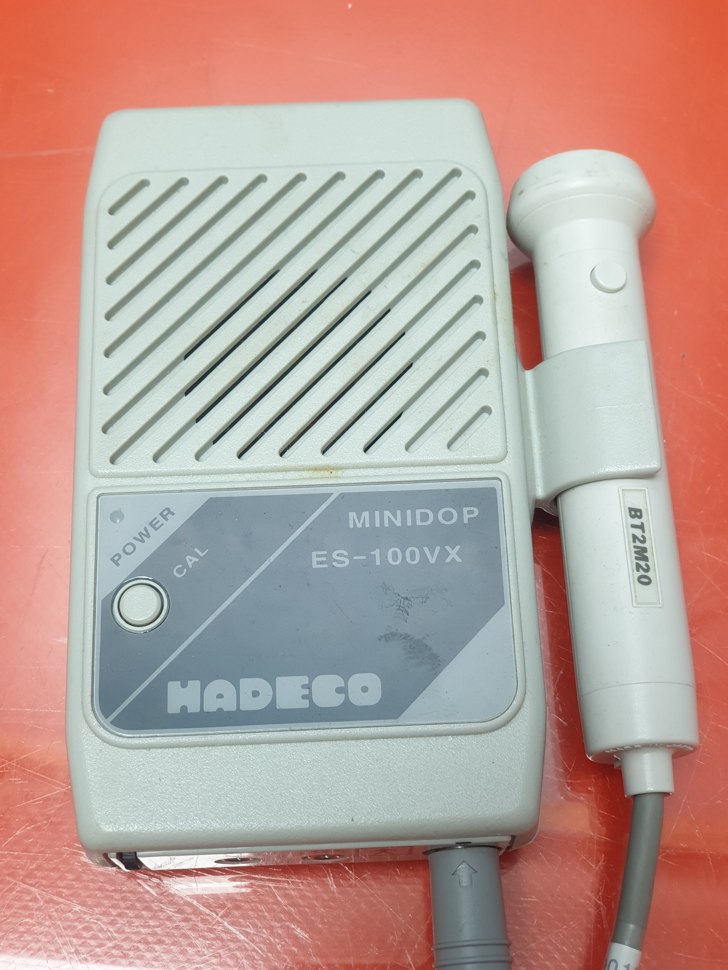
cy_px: 485
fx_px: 1458
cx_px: 364
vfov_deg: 36.8
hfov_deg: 28.0
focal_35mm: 52
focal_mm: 6
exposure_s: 1/33
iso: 100
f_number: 2.4
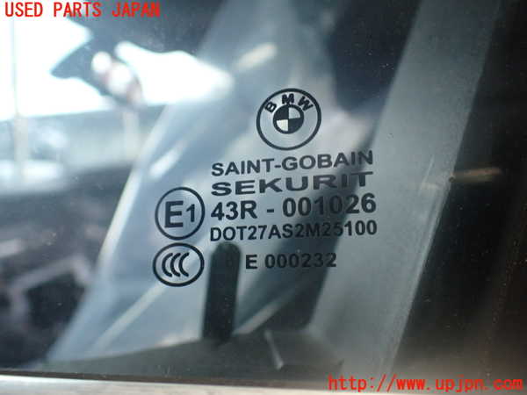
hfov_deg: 60.0
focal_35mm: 30
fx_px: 457
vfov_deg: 46.8
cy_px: 198
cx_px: 264
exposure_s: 1/125
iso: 400
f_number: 2.3
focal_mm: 5.4
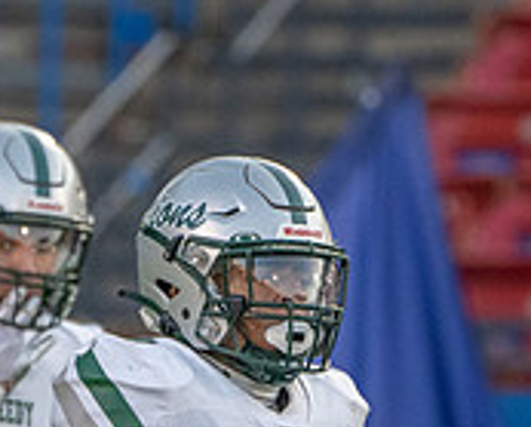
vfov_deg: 0.8
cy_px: 467
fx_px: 29186
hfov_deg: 1.0
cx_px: 314
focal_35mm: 1854
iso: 3200
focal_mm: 400
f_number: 5.6
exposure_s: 1/1000
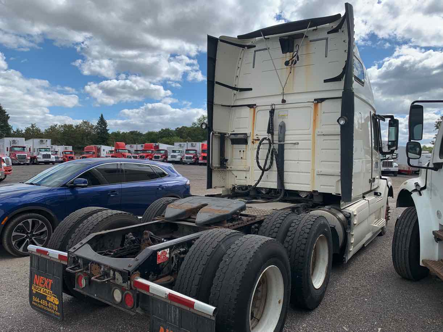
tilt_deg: -0.6
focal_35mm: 26
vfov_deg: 53.0
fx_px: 333
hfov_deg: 67.3
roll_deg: -1.7
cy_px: 166
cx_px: 222
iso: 25
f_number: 1.8
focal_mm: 4.25
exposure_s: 1/2160
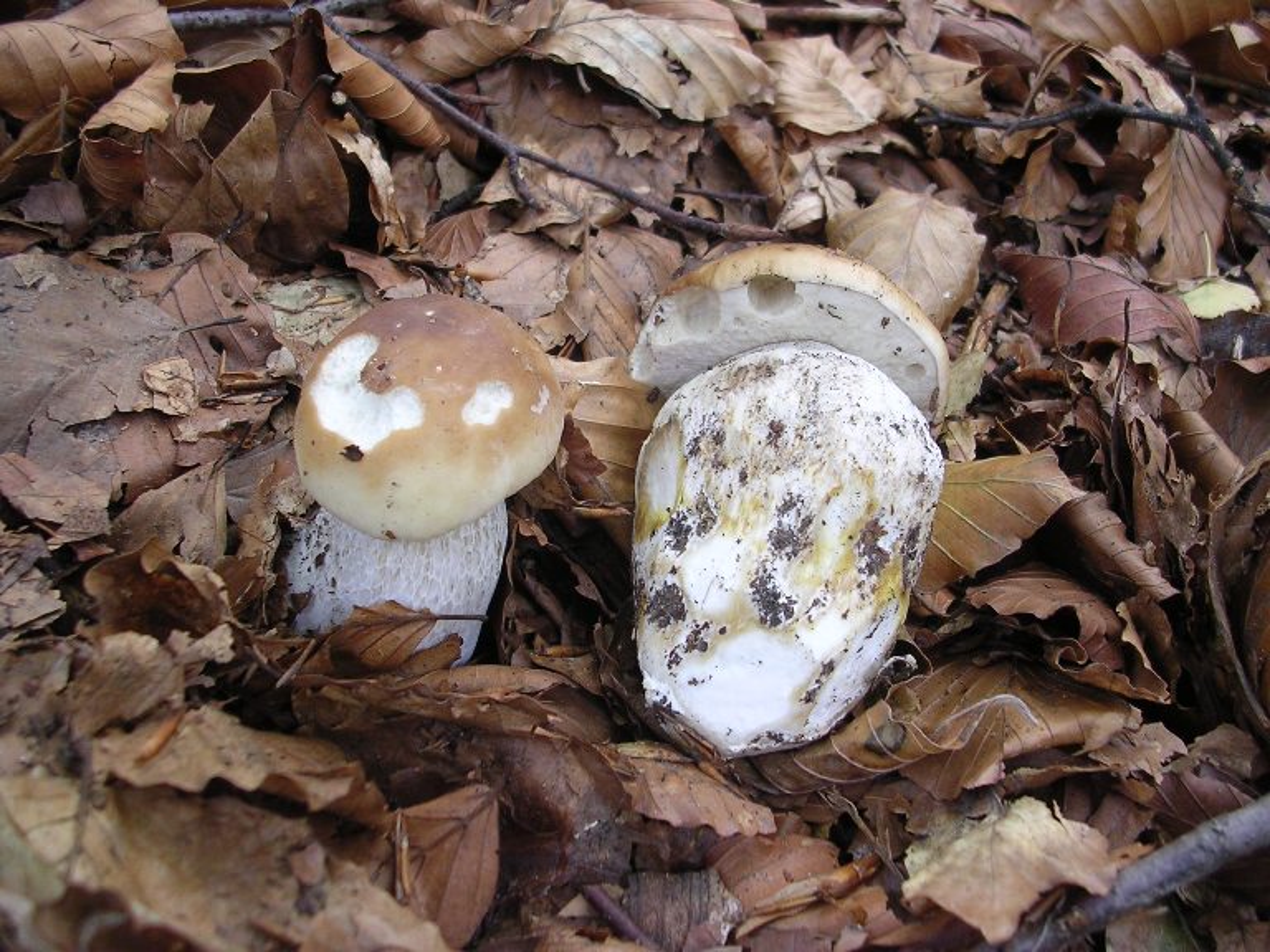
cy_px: 476
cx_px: 635
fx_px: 1394
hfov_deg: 49.0
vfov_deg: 37.7
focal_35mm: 38
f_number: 2.8
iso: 100
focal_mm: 5.8
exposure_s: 1/14.6
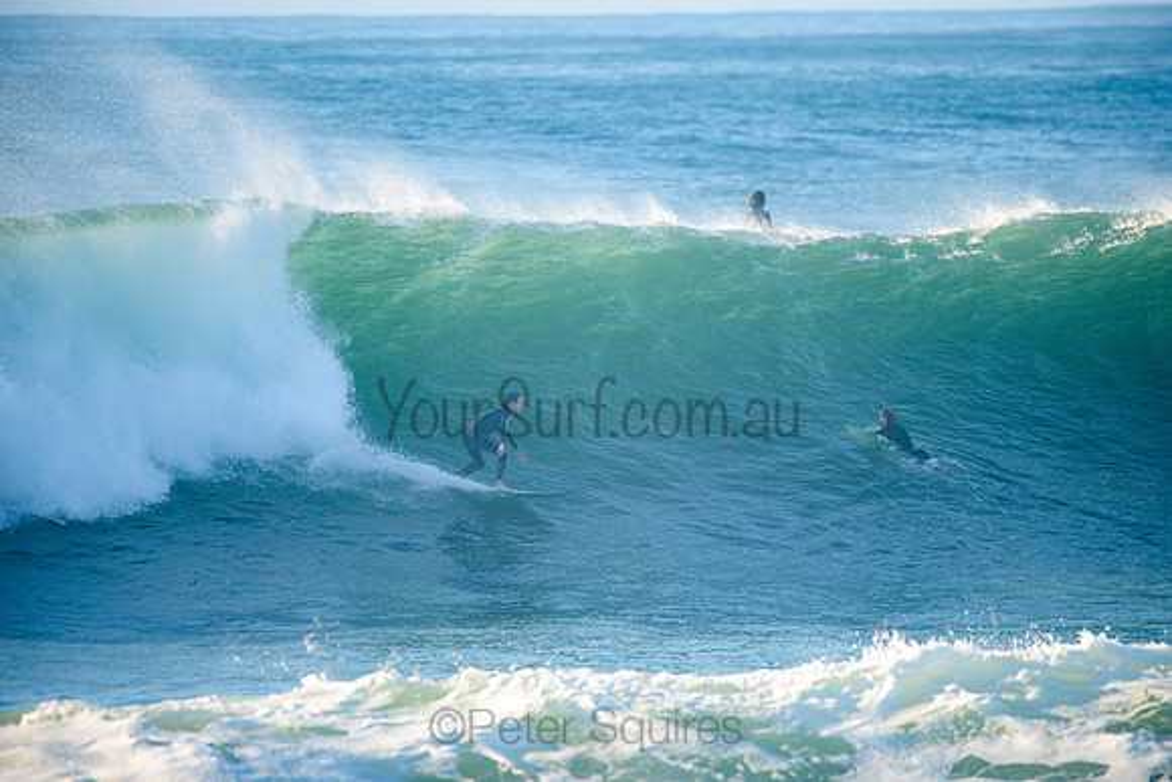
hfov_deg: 4.1
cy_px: 391
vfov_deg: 2.8
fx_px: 16284
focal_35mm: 500
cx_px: 586
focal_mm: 500
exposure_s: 1/1600
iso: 400
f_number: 5.6
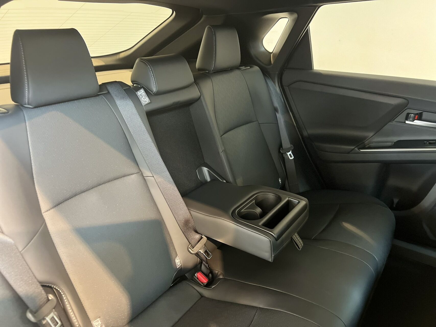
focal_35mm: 26
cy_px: 164
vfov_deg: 53.1
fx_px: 327
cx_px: 218
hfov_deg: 67.3
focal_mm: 5.7
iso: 500
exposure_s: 1/25
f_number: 1.5
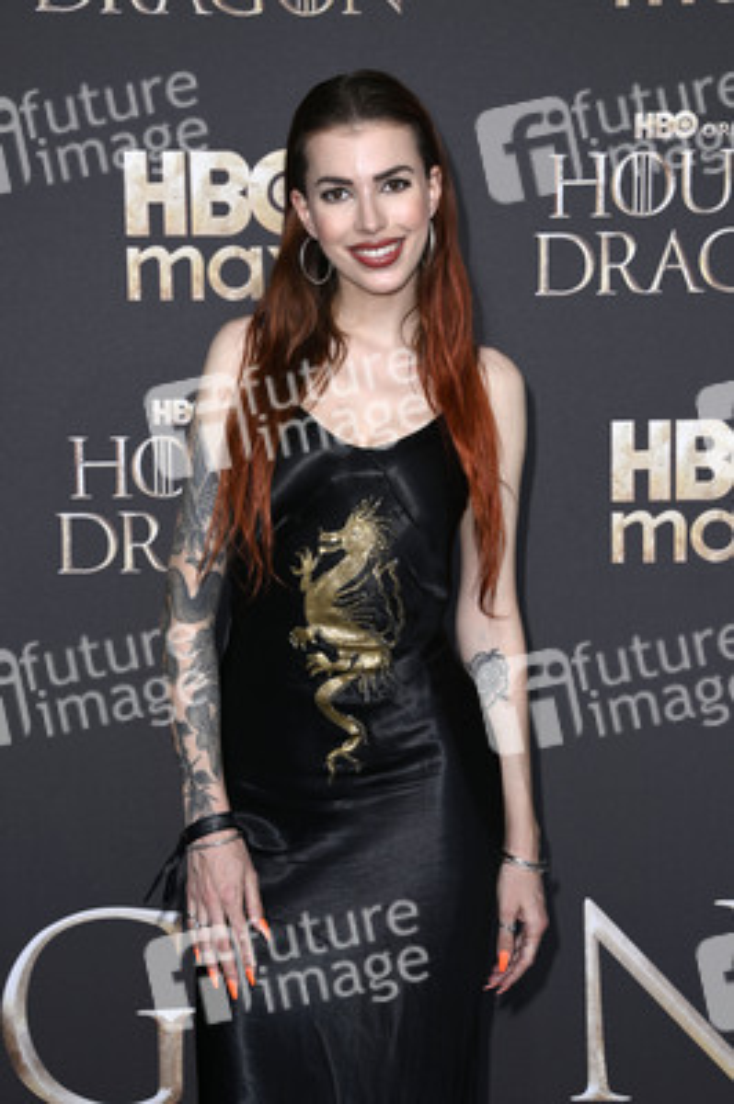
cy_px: 552
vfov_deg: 28.9
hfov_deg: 19.4
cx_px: 367
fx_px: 2144
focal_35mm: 70
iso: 200
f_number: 6.3
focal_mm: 70
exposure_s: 1/250
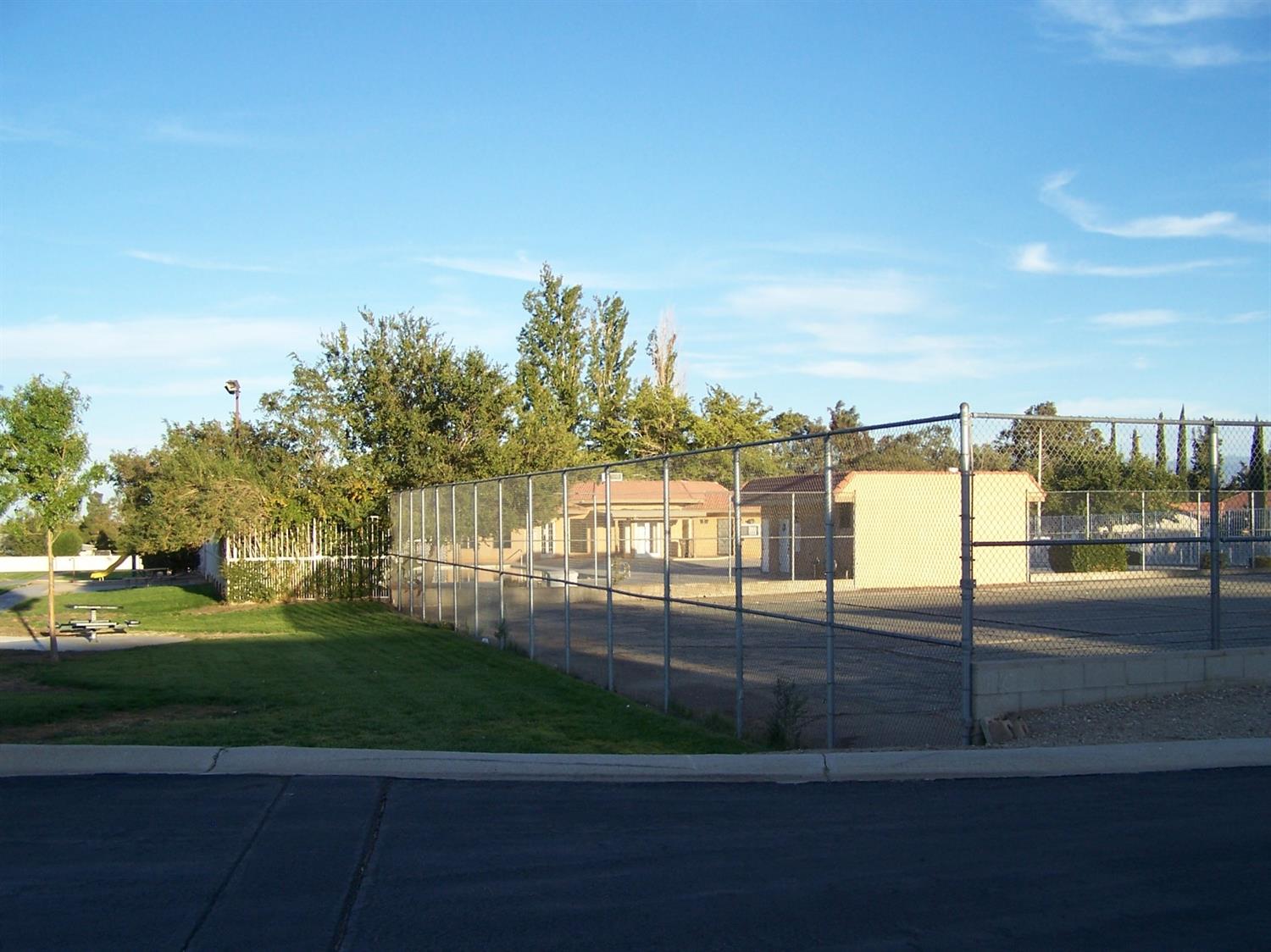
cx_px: 636
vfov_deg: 37.7
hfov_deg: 49.0
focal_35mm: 38
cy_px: 476
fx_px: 1395
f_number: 2.8
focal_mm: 6.3
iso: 80
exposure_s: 1/500
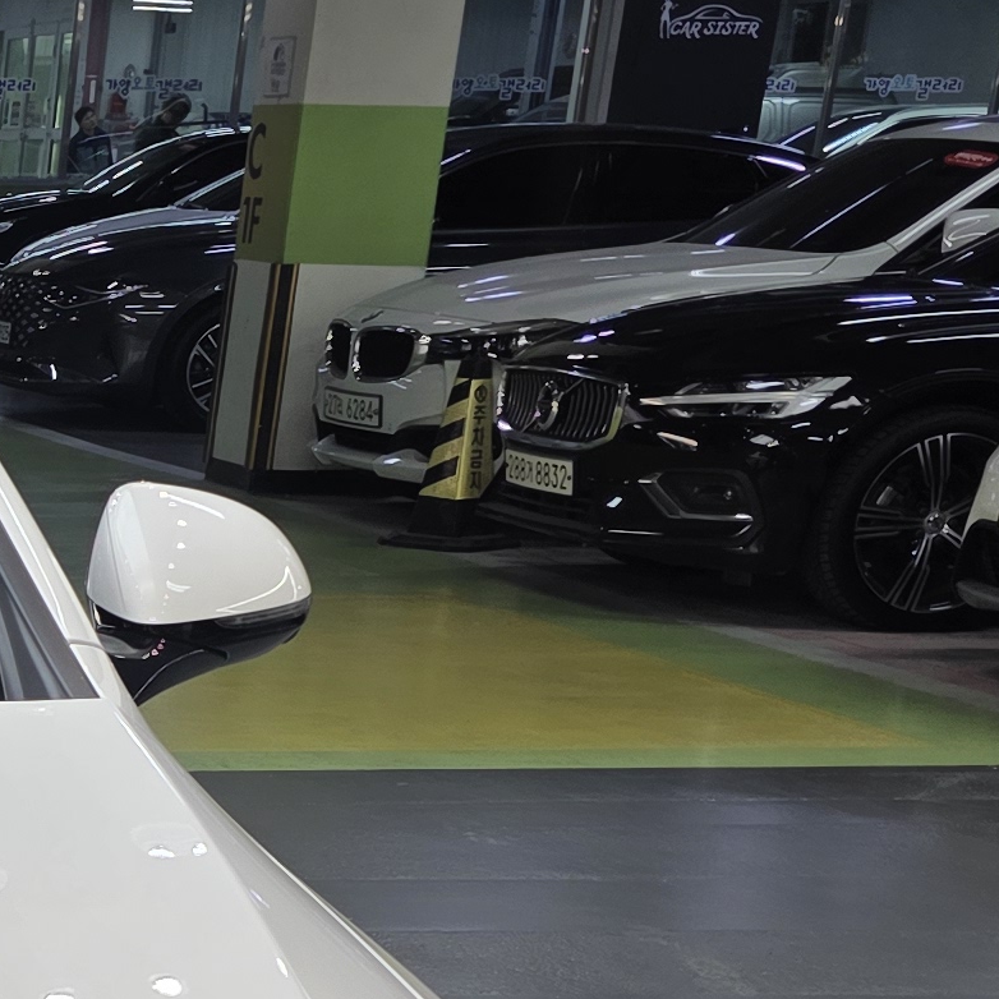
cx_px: -892
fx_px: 3396
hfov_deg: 14.4
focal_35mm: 104
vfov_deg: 15.5
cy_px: 1459
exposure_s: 1/120
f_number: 1.7
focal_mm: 6.3
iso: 32
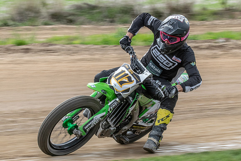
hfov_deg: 5.8
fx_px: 2388
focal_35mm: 357
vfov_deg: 3.9
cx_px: 107
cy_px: 86
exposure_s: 1/250
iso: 640
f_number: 16
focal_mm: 150
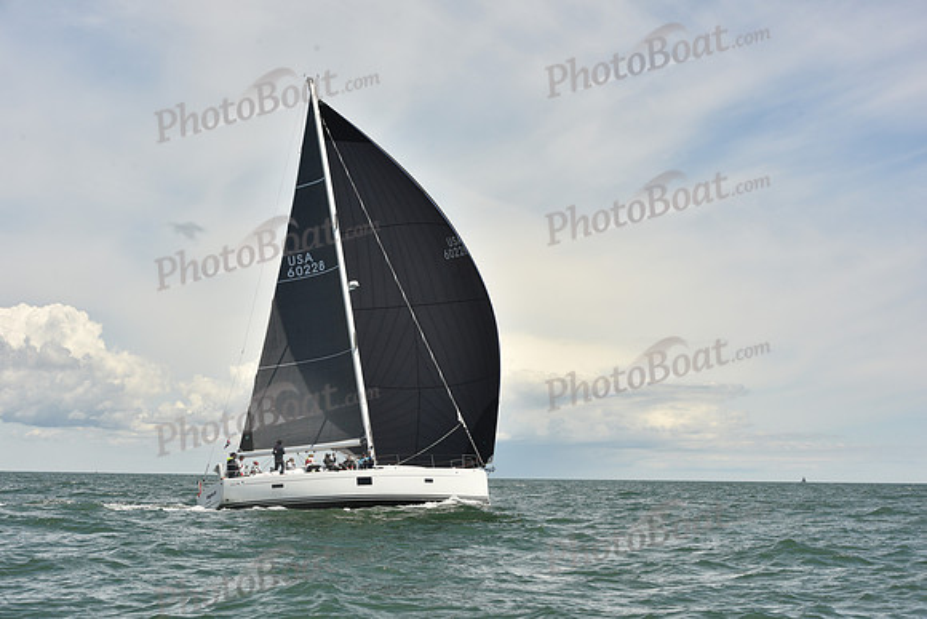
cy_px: 310
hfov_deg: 28.8
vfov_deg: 19.5
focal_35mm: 70
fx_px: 1803
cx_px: 464
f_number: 10
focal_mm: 70
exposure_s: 1/800
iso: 320
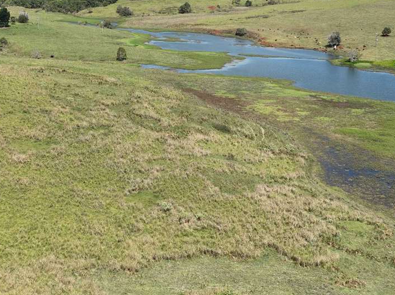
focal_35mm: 65
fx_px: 741
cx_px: 99
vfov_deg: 22.6
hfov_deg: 29.4
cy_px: 144
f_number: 2.8
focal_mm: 12.29
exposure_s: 1/1600
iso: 100
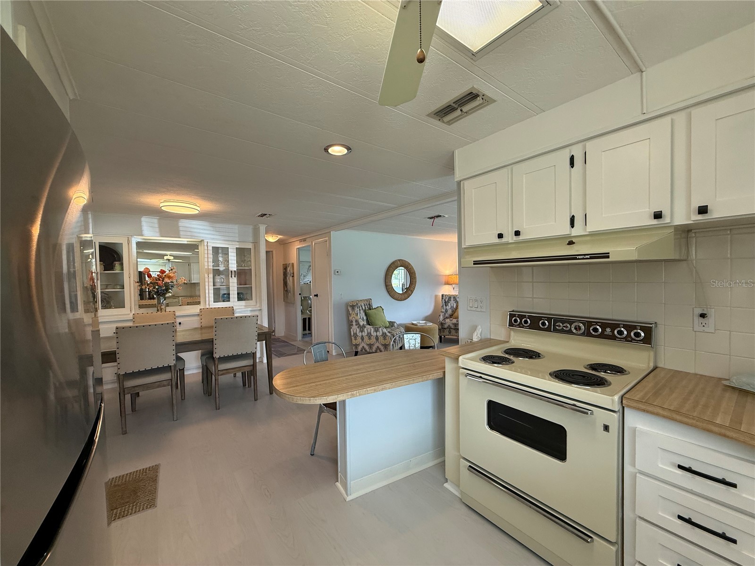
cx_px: 378
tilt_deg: -0.3
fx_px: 305
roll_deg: +0.5
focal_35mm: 14
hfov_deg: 102.1
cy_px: 283
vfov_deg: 85.7
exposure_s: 1/120
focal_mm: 2.22
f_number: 2.2
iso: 160
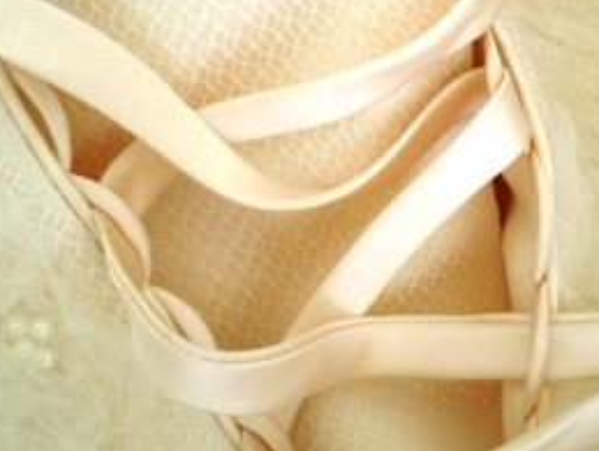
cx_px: 354
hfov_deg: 33.6
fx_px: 988
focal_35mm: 57
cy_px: 102
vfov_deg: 25.4
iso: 200
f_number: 4
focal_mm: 5.9
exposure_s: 1/60
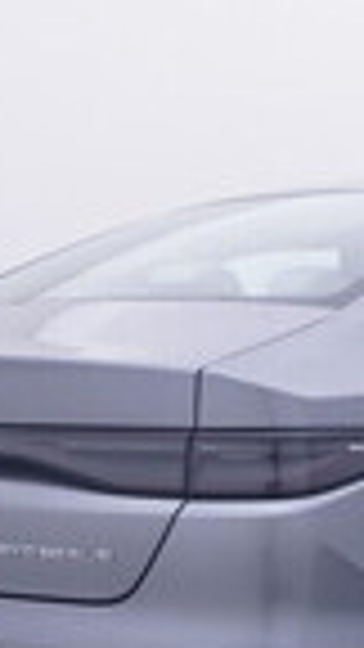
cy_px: 740
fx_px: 1544
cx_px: 519
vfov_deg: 22.2
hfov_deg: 12.8
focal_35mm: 90
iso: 200
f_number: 5
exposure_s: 1/80
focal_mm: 15
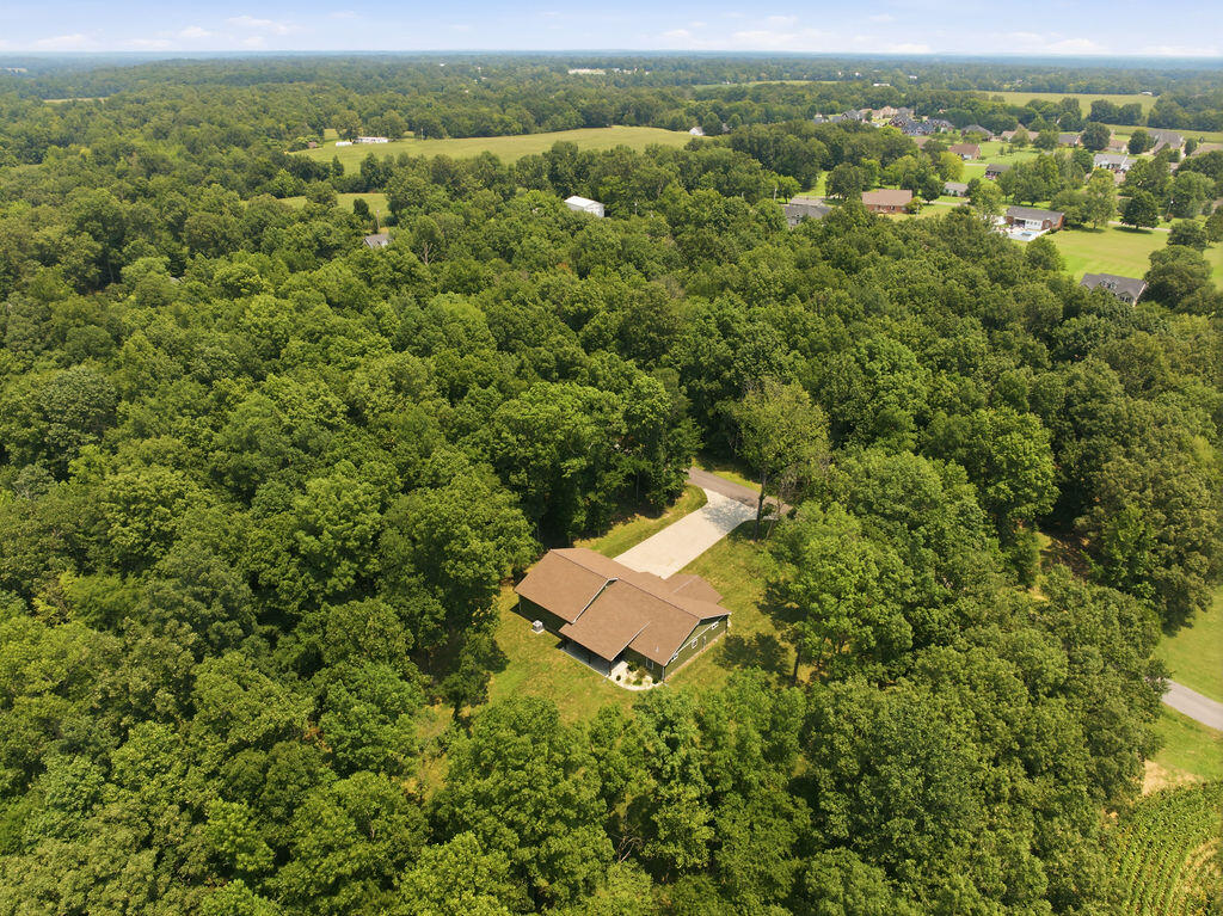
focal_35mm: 24
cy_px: 458
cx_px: 612
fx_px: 848
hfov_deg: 71.6
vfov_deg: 56.8
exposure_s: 1/320
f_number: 9
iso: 200
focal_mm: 12.3
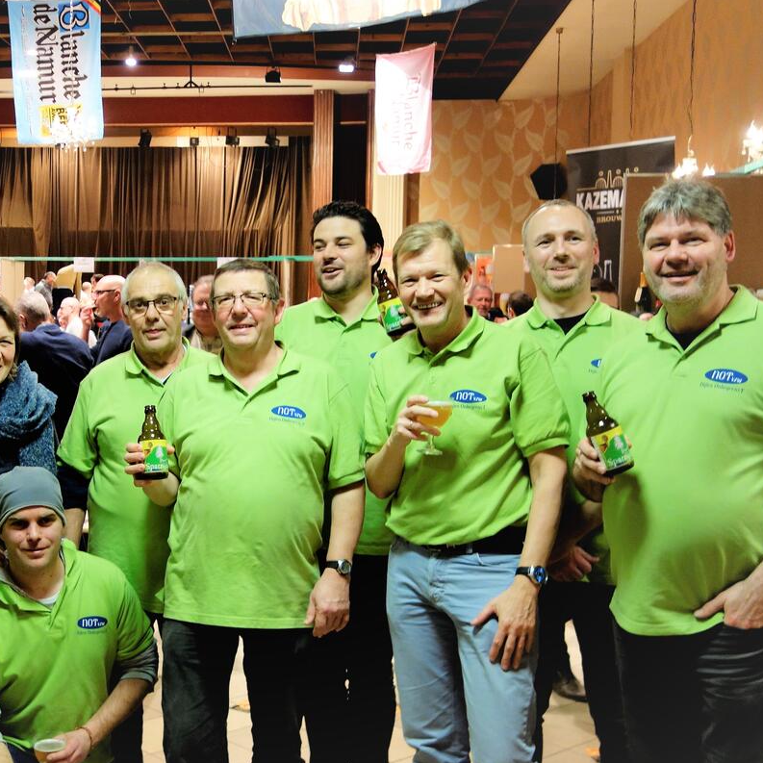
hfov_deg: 34.8
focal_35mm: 48
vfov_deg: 35.3
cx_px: 221
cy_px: 418
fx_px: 1197
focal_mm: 10.4
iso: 320
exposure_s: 1/30
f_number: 1.8
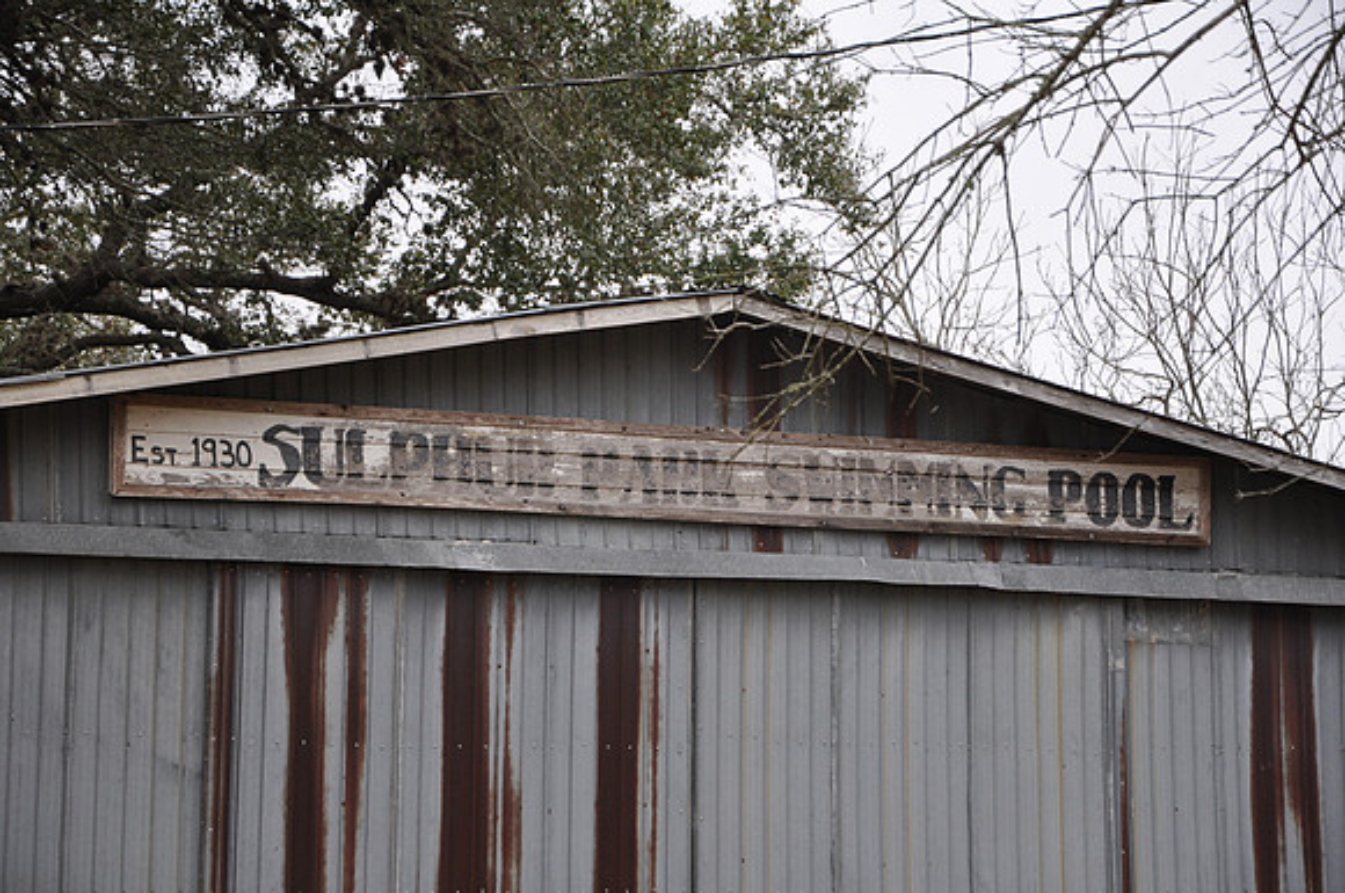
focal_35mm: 120
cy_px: 446
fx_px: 4477
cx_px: 672
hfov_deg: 17.1
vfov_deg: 11.4
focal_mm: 80
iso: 400
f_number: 5.3
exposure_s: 1/80
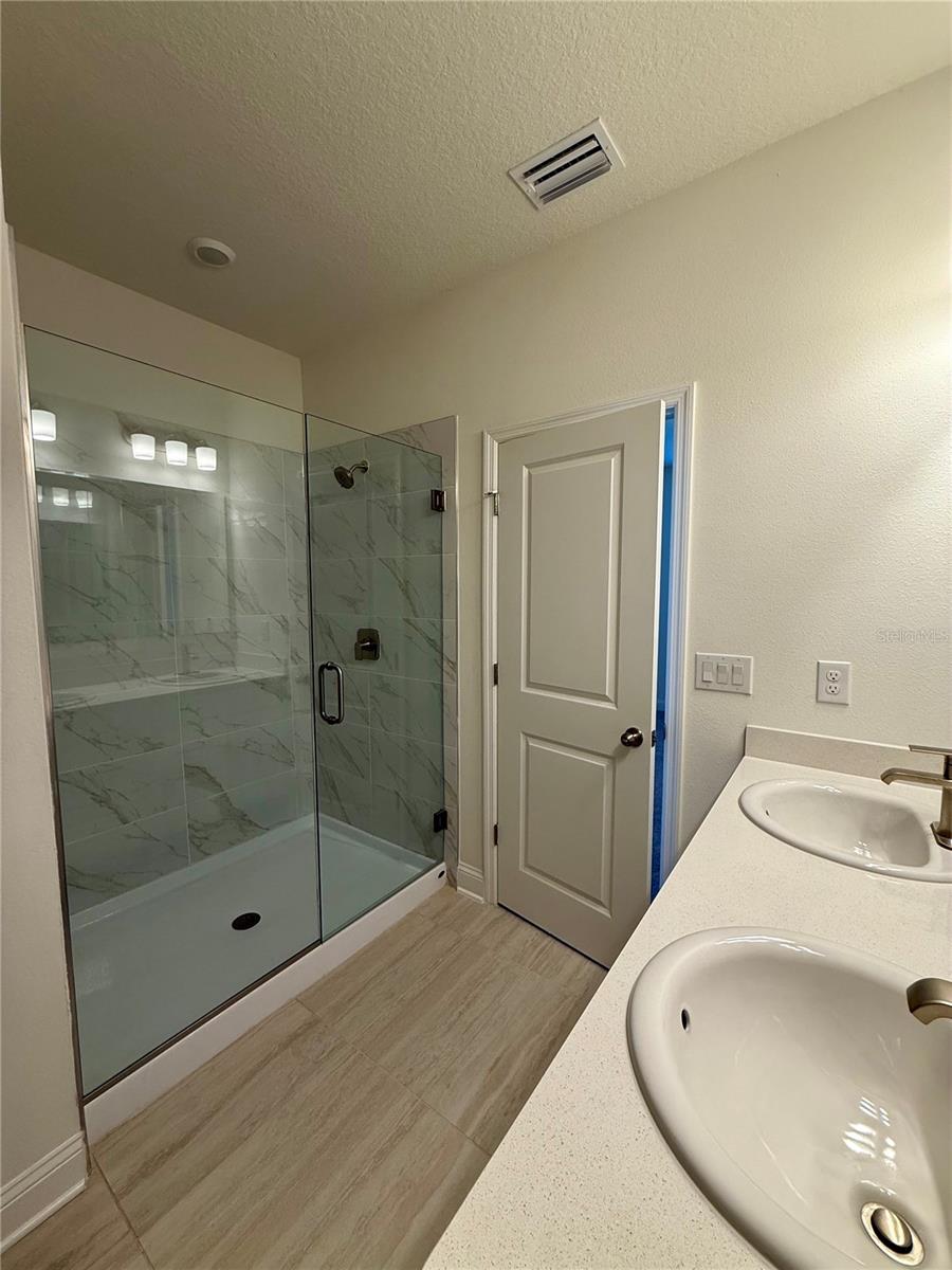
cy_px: 635
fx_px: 513
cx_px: 476
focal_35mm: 14
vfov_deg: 102.1
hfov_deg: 85.7
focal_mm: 2.22
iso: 125
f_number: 2.2
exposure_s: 1/120
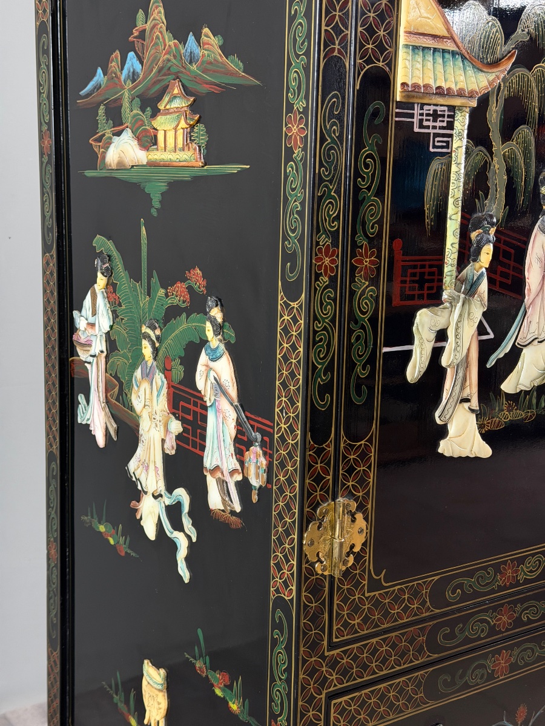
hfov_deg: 30.3
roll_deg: -2.1
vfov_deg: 39.7
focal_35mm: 48
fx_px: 1008
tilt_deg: -11.1
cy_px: 363
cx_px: 272
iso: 160
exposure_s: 1/50
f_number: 1.78
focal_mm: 6.76
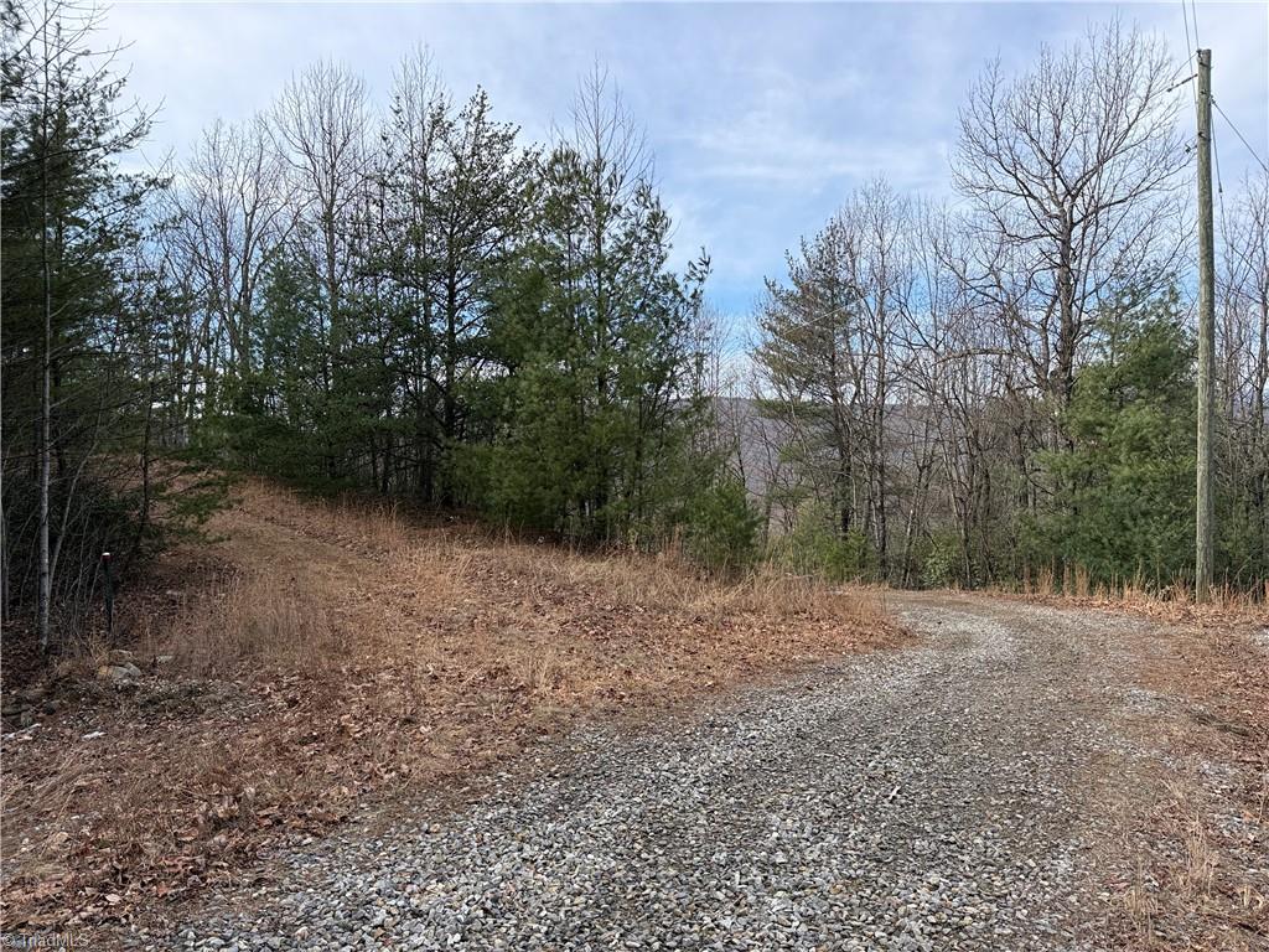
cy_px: 476
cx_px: 634
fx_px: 880
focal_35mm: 24
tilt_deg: -1.0
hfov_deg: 71.6
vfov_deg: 56.8
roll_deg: +1.9
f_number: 1.78
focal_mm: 6.76
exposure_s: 1/2110
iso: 100
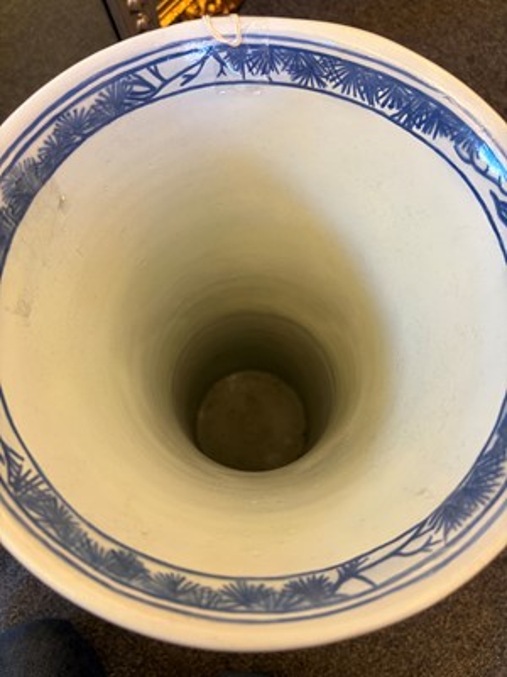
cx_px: 254
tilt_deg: -75.4
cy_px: 338
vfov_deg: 67.3
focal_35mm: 26
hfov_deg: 53.1
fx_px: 508
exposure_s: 1/50
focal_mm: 5.96
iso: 160
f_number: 1.6
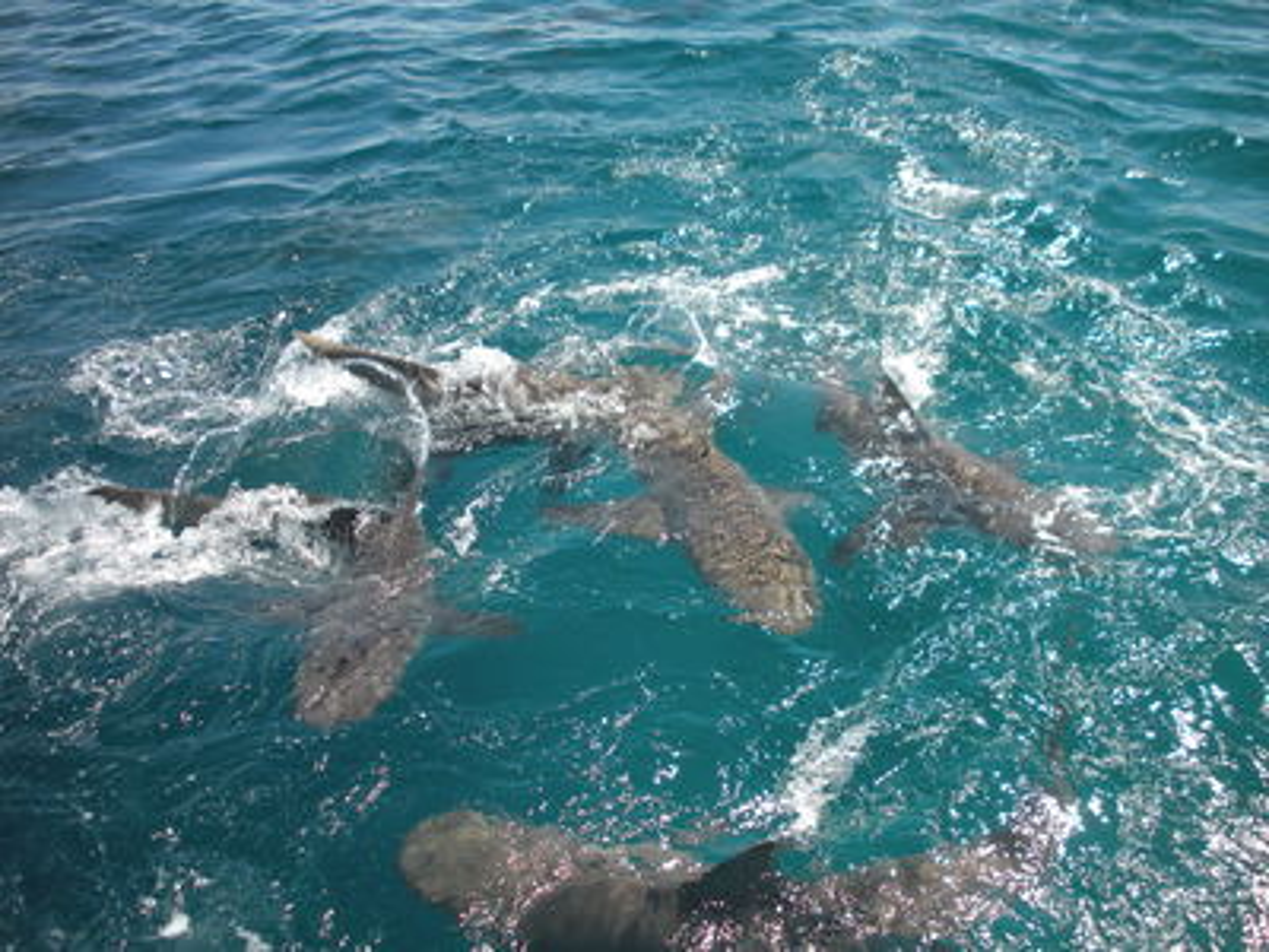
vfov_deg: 40.7
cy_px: 476
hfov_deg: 52.6
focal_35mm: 35
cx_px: 634
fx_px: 1283
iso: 64
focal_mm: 6.3
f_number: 3.5
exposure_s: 1/462
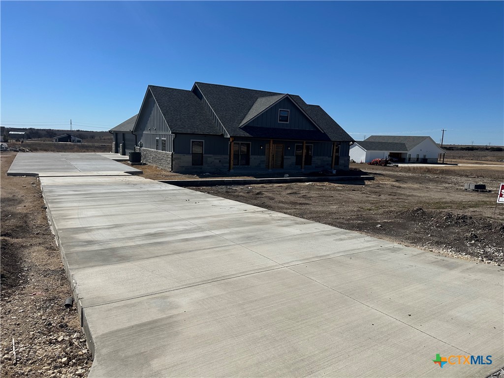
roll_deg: -2.9
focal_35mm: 24
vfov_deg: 56.8
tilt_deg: -8.3
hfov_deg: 71.6
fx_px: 349
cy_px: 189
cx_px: 252
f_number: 1.78
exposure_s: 1/10753
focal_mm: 6.86
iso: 80
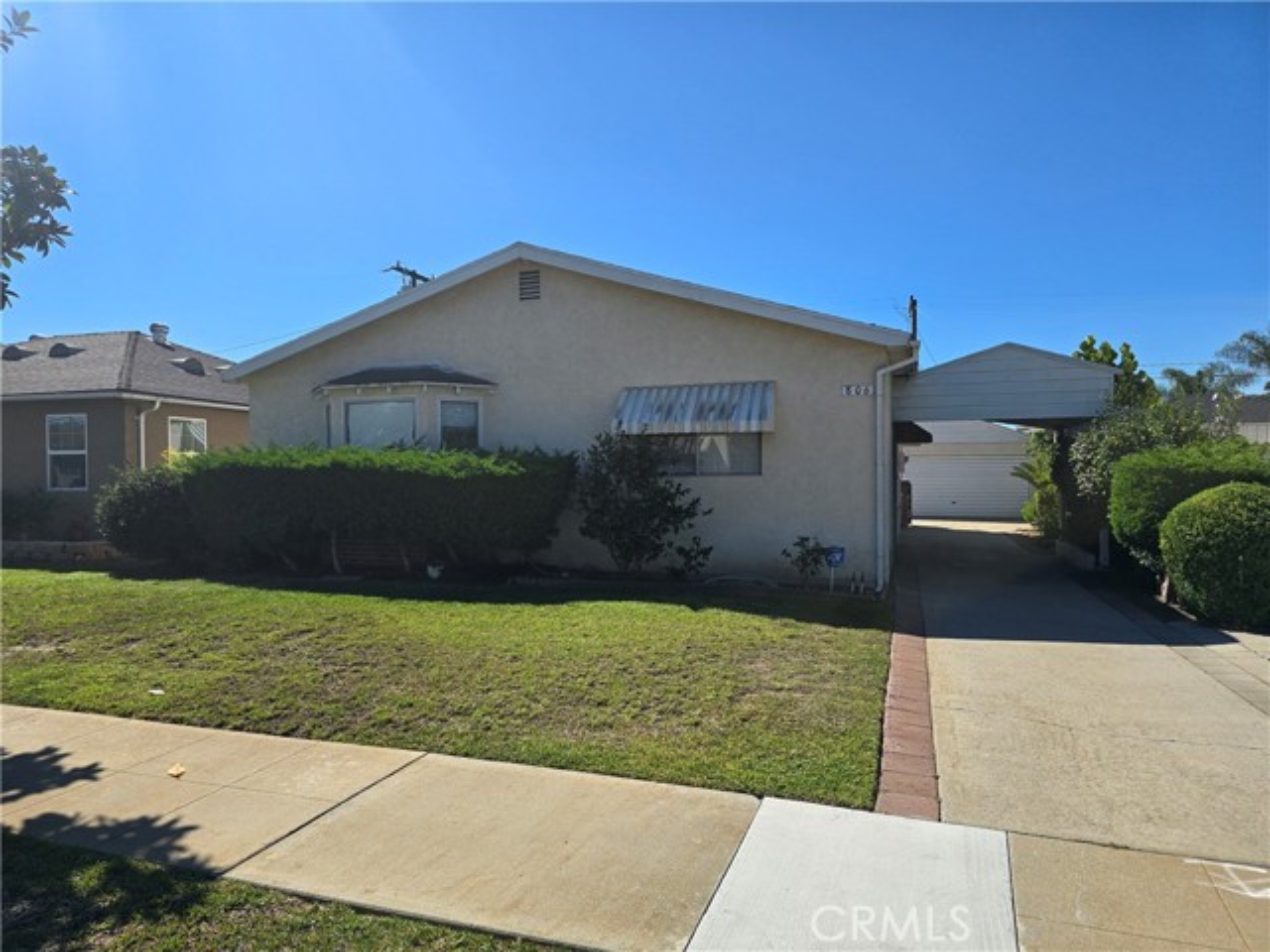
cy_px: 476
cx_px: 635
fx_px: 844
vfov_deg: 58.9
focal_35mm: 23
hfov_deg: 73.9
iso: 12
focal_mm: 6.3
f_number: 1.7
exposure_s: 1/944
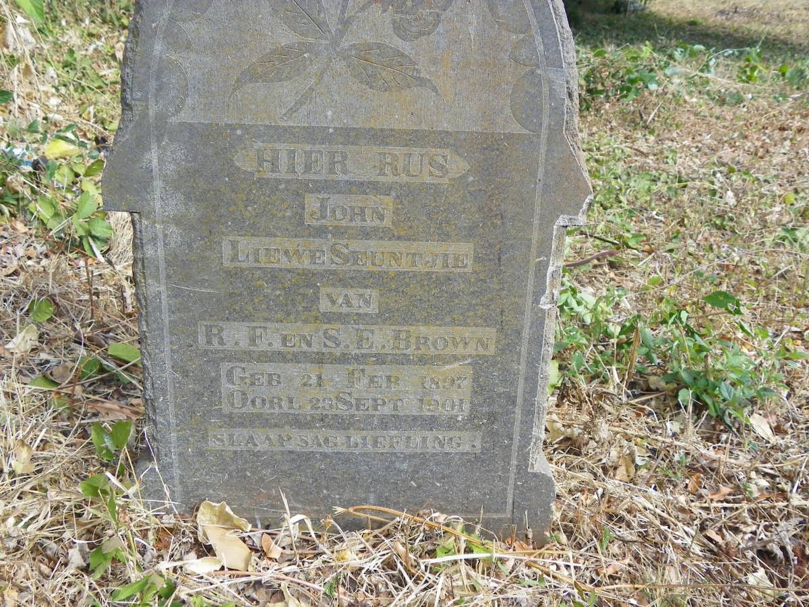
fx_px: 818
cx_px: 404
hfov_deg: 52.6
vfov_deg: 40.7
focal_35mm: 35
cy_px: 304
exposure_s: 1/100
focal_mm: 6.2
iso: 64
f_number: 3.2
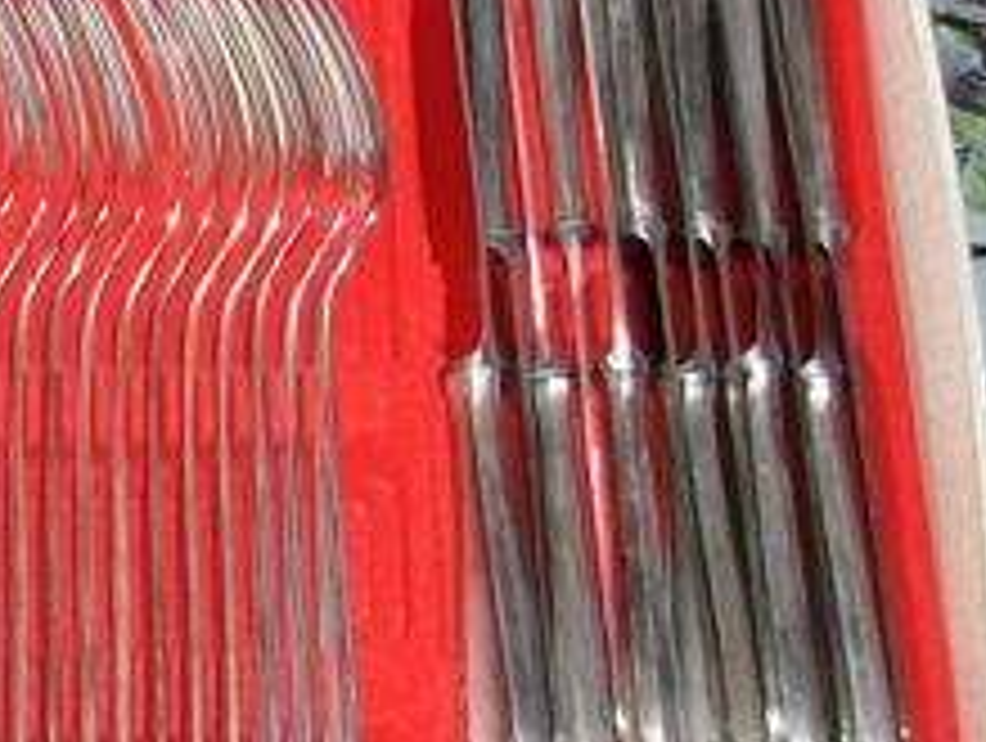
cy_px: 333
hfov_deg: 26.0
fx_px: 1997
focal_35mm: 70
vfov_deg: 21.1
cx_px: -54
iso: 125
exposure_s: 1/40
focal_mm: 5.7
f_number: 2.9
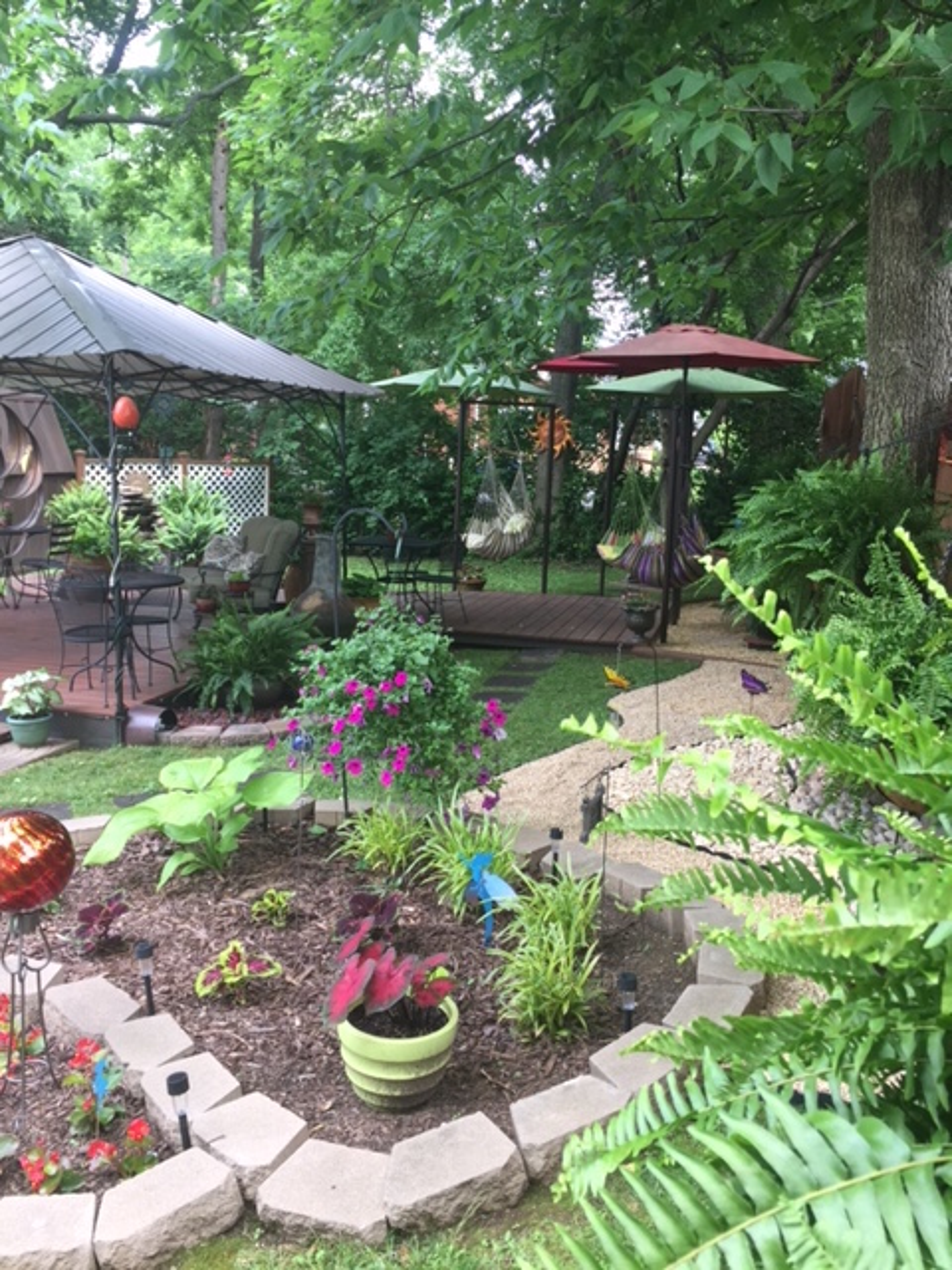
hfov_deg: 48.2
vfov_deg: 61.7
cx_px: 476
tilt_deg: -8.5
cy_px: 635
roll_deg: -0.4
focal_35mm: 29
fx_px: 1063
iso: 32
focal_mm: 4.15
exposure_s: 1/120
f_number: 2.2
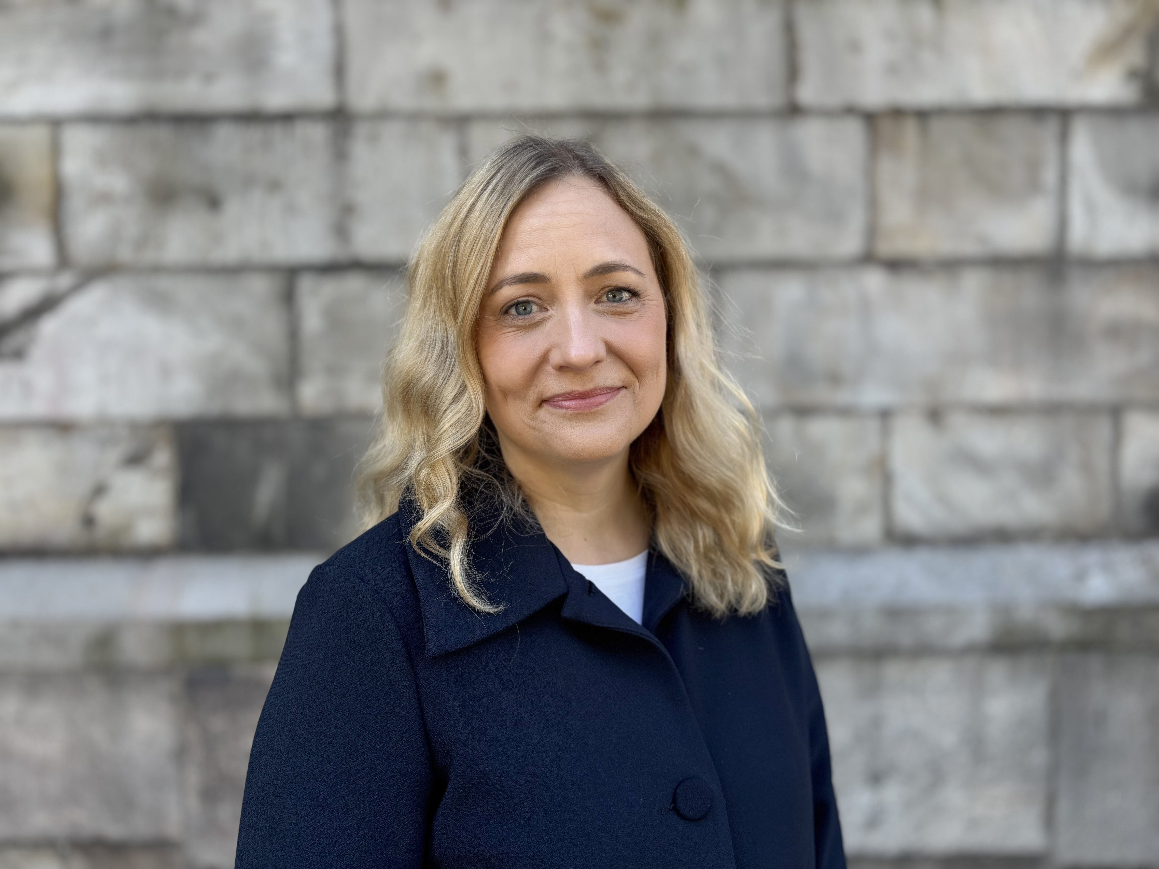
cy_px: 434
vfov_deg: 53.1
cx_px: 580
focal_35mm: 26
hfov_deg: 67.3
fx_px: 871
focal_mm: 5.96
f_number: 1.6
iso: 40
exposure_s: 1/204
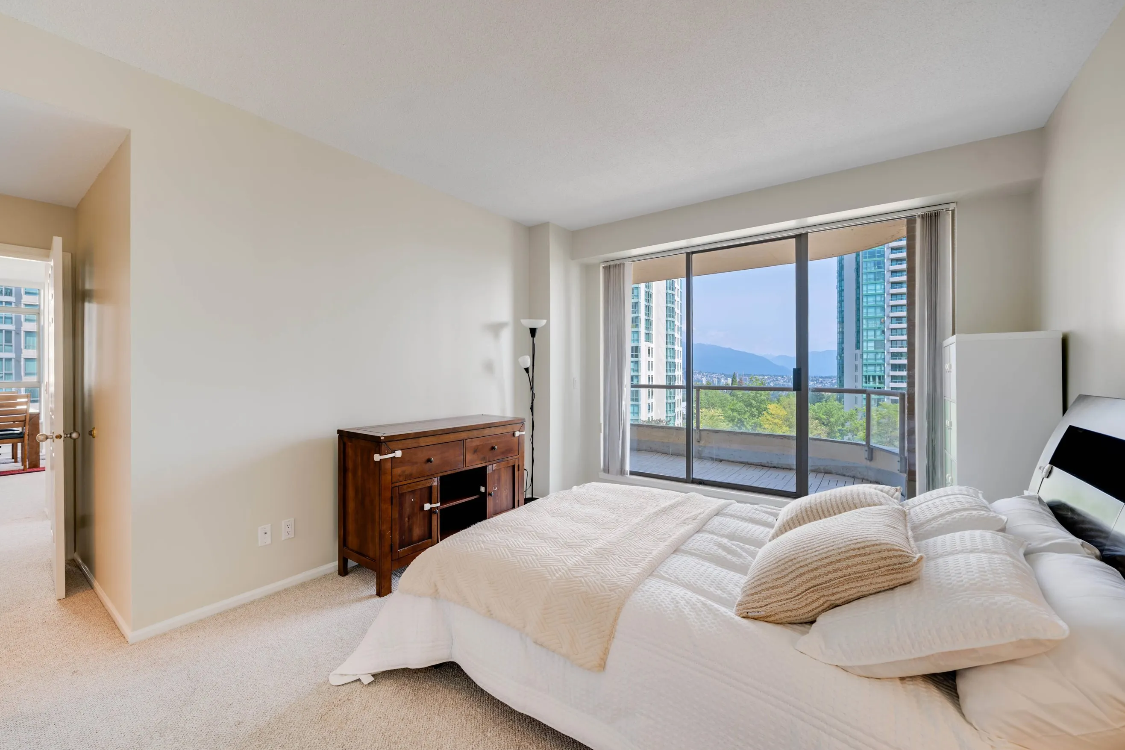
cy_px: 385
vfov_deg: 81.2
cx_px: 520
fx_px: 437
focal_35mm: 14
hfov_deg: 104.1
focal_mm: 12
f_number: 6.3
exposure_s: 1/200
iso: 100
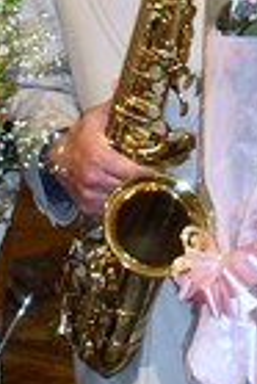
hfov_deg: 7.7
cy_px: 144
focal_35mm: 179
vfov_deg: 11.5
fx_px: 1912
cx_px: -10
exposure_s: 1/60
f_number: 3.1
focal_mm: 6.3
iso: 400
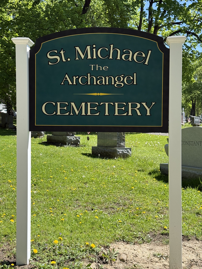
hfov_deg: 30.3
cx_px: 101
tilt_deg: +0.0
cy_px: 134
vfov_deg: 39.7
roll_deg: +0.4
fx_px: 373
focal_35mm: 48
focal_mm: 6.76
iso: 80
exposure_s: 1/2273
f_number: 1.78
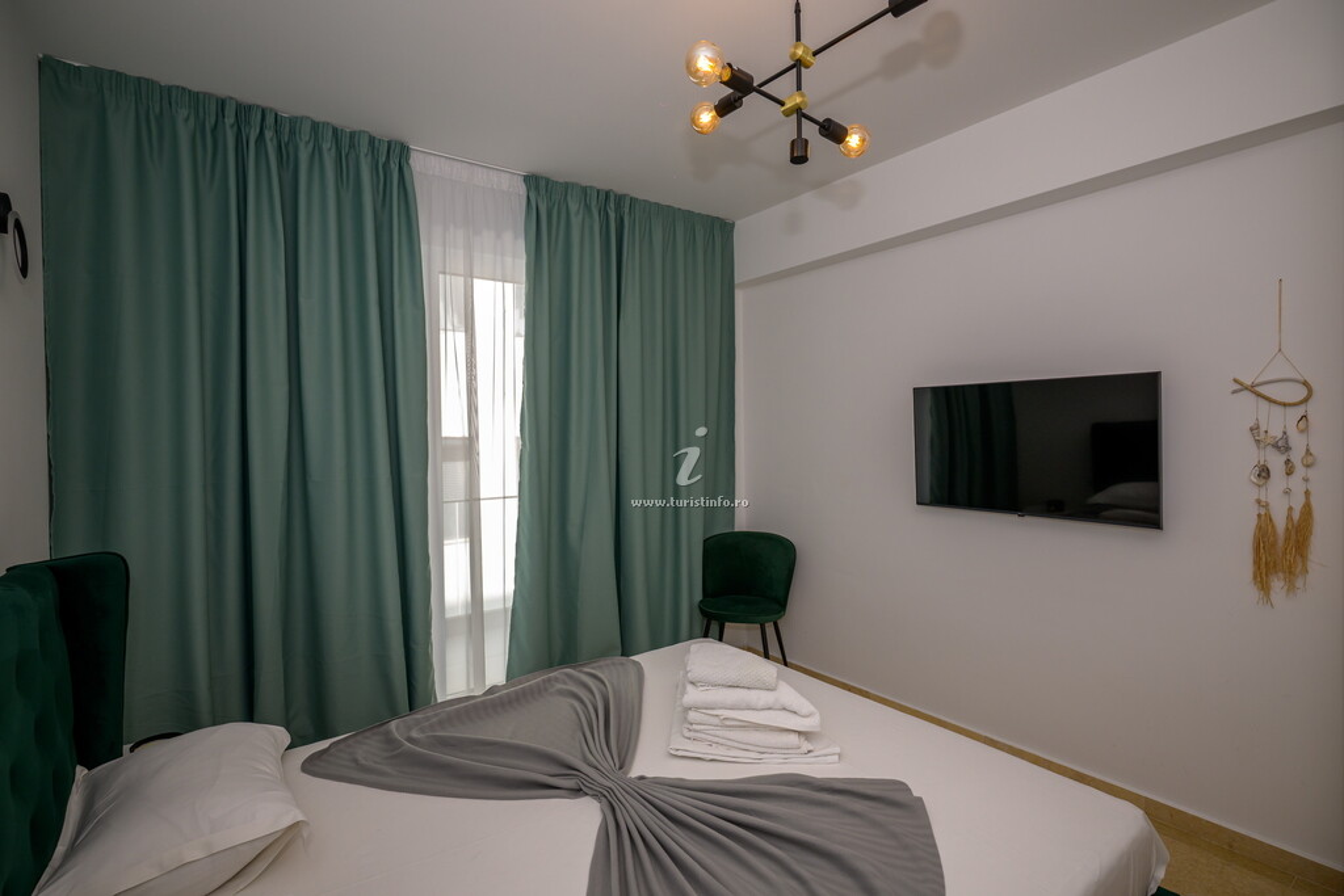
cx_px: 672
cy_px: 448
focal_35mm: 17
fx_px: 635
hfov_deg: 93.3
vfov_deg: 70.5
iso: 640
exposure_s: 1/250
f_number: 4.5
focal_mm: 17
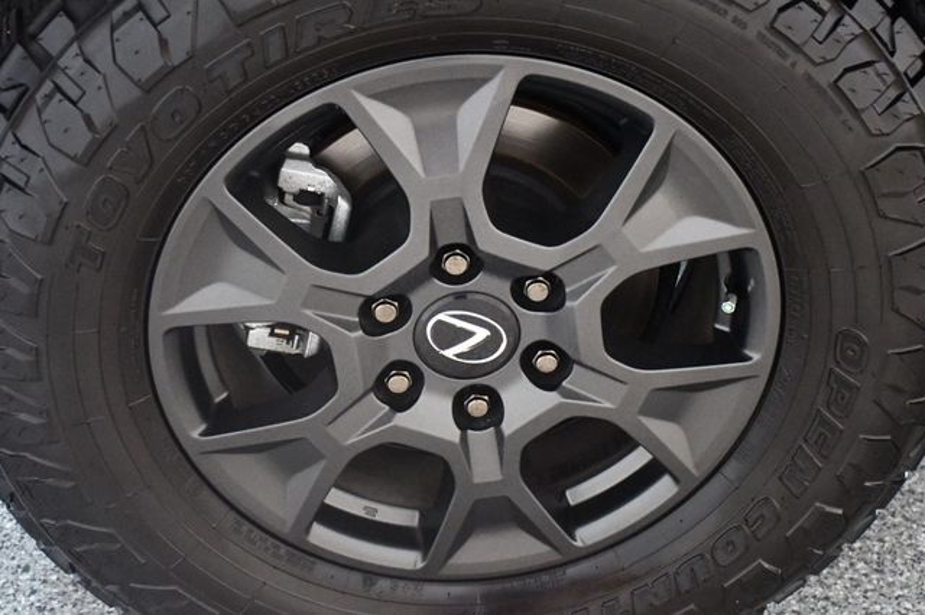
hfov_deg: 30.1
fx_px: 1721
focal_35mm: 67
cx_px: 462
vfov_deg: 20.3
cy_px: 308
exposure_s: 1/60
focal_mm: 45
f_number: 4.5
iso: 11400
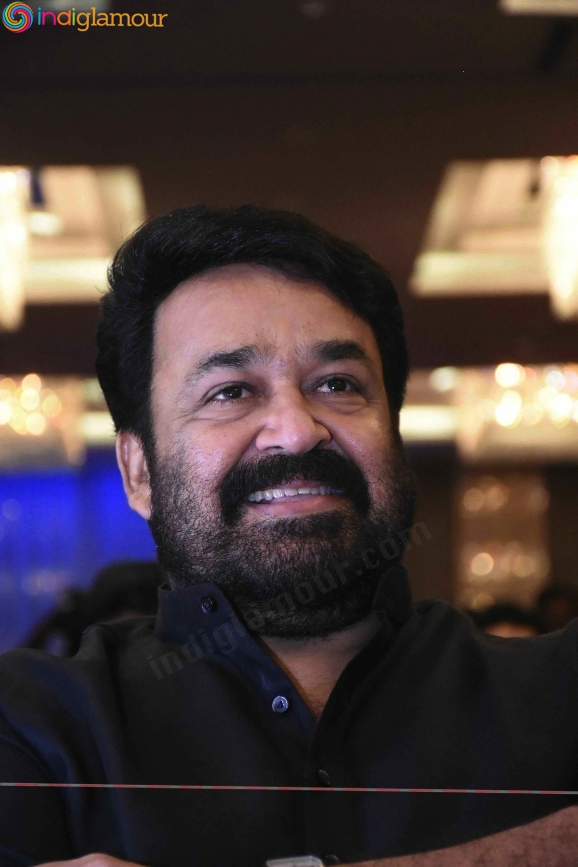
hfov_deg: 10.8
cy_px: 434
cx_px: 289
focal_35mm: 128
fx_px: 3070
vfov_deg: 16.1
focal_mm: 85
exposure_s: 1/100
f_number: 5.3
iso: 8000
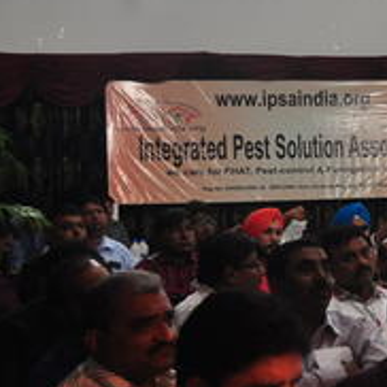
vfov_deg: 13.4
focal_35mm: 130
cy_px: 156
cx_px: 600
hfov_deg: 12.6
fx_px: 1649
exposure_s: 1/60
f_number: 5
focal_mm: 31
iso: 800
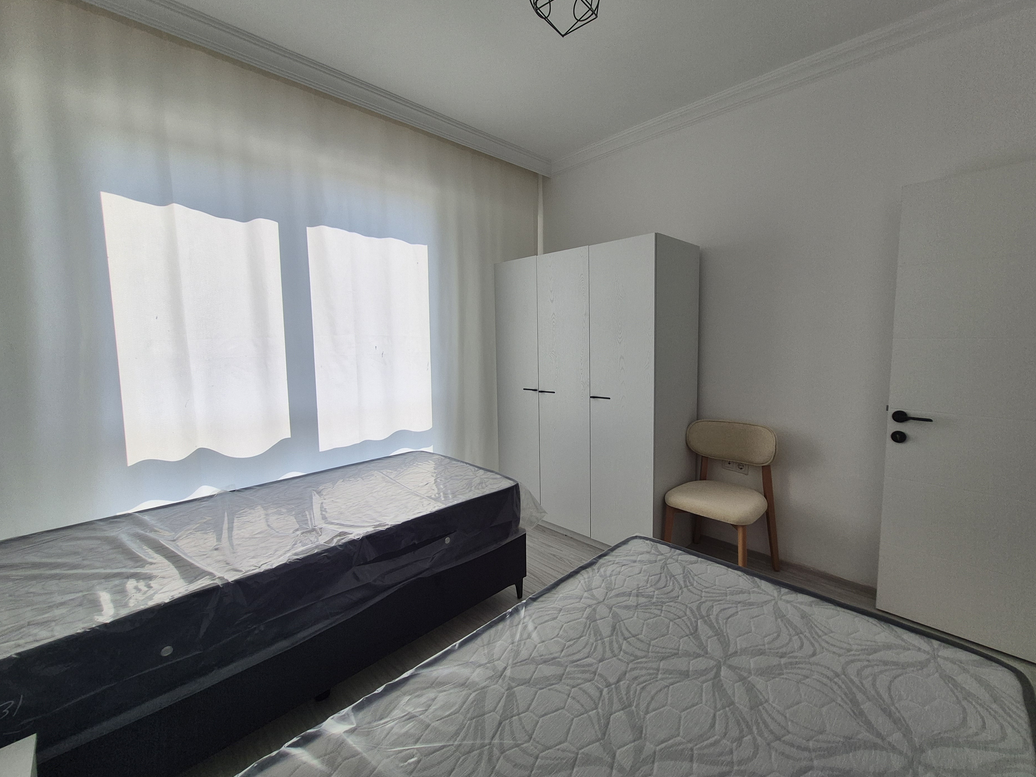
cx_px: 547
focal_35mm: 14
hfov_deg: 102.0
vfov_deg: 85.6
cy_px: 374
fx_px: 419
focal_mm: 1.74
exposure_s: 1/1132
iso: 50
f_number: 2.2
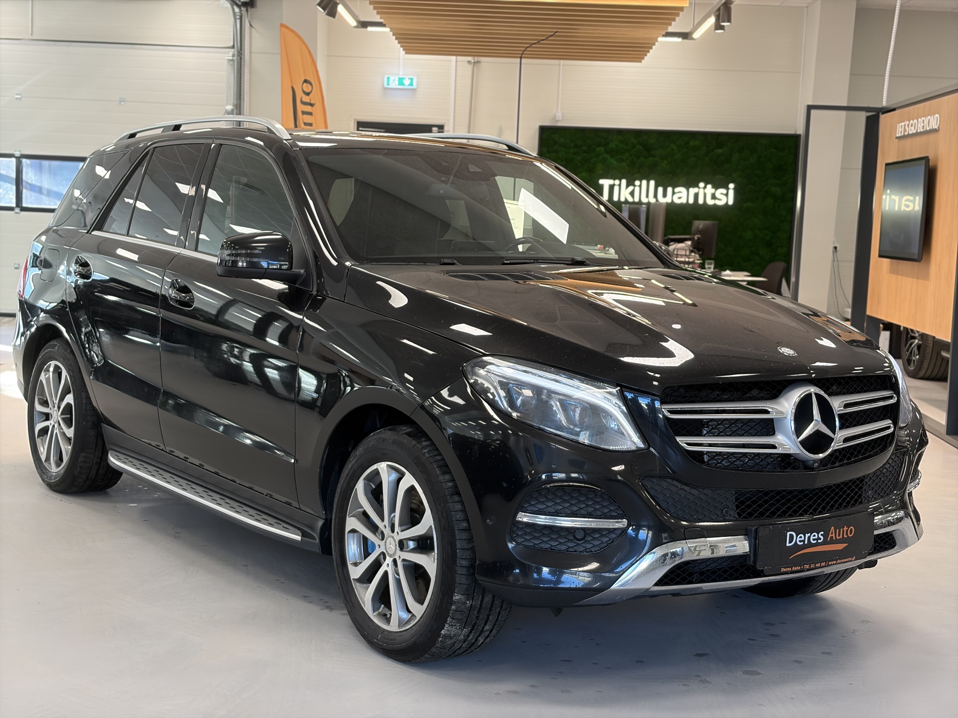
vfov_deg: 28.0
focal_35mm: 52
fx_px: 1439
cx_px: 479
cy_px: 359
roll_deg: -2.1
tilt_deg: -6.3
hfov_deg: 36.8
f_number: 1.6
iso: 80
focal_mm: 5.96
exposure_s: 1/74
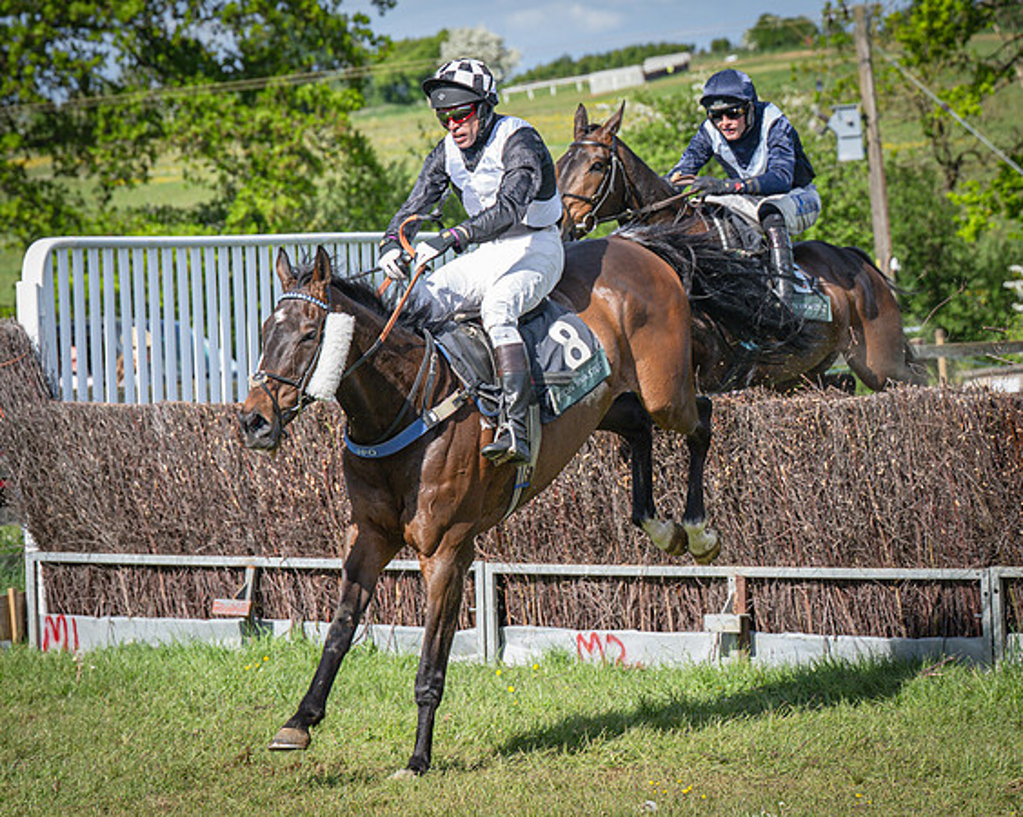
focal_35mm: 169
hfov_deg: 11.4
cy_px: 275
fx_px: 5125
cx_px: 446
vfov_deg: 9.1
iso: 400
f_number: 4
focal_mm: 75
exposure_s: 1/2000
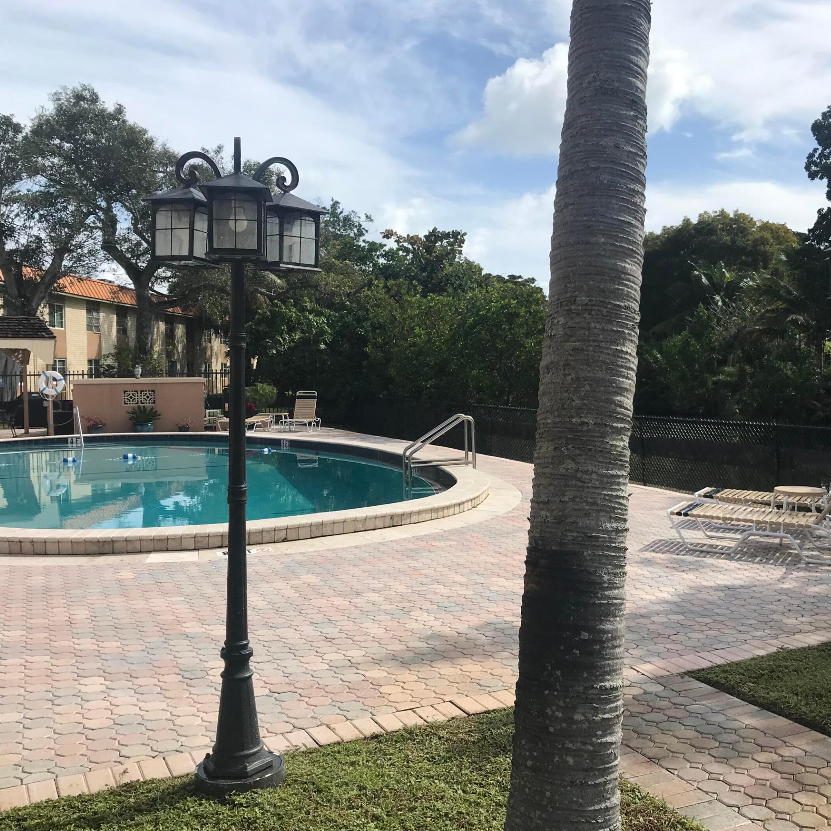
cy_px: 429
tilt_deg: -4.3
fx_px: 951
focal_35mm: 35
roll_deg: +1.1
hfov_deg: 46.9
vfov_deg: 47.2
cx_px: 502
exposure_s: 1/3300
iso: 20
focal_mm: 3.99
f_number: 1.8
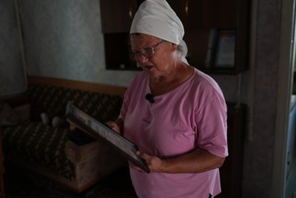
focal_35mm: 33
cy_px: 99
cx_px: 148
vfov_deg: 40.0
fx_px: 271
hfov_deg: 57.2
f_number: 2.8
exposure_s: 1/50
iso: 1600
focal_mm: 33
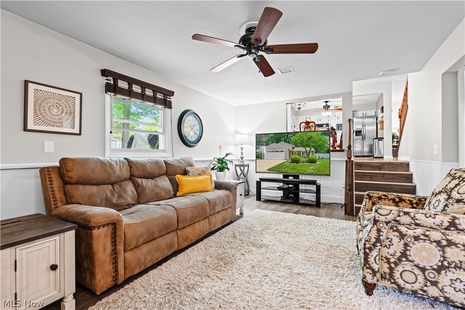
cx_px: 232
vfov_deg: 73.7
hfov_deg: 96.7
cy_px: 155
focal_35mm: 16
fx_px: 207
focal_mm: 16
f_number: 8
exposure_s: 1.6
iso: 500
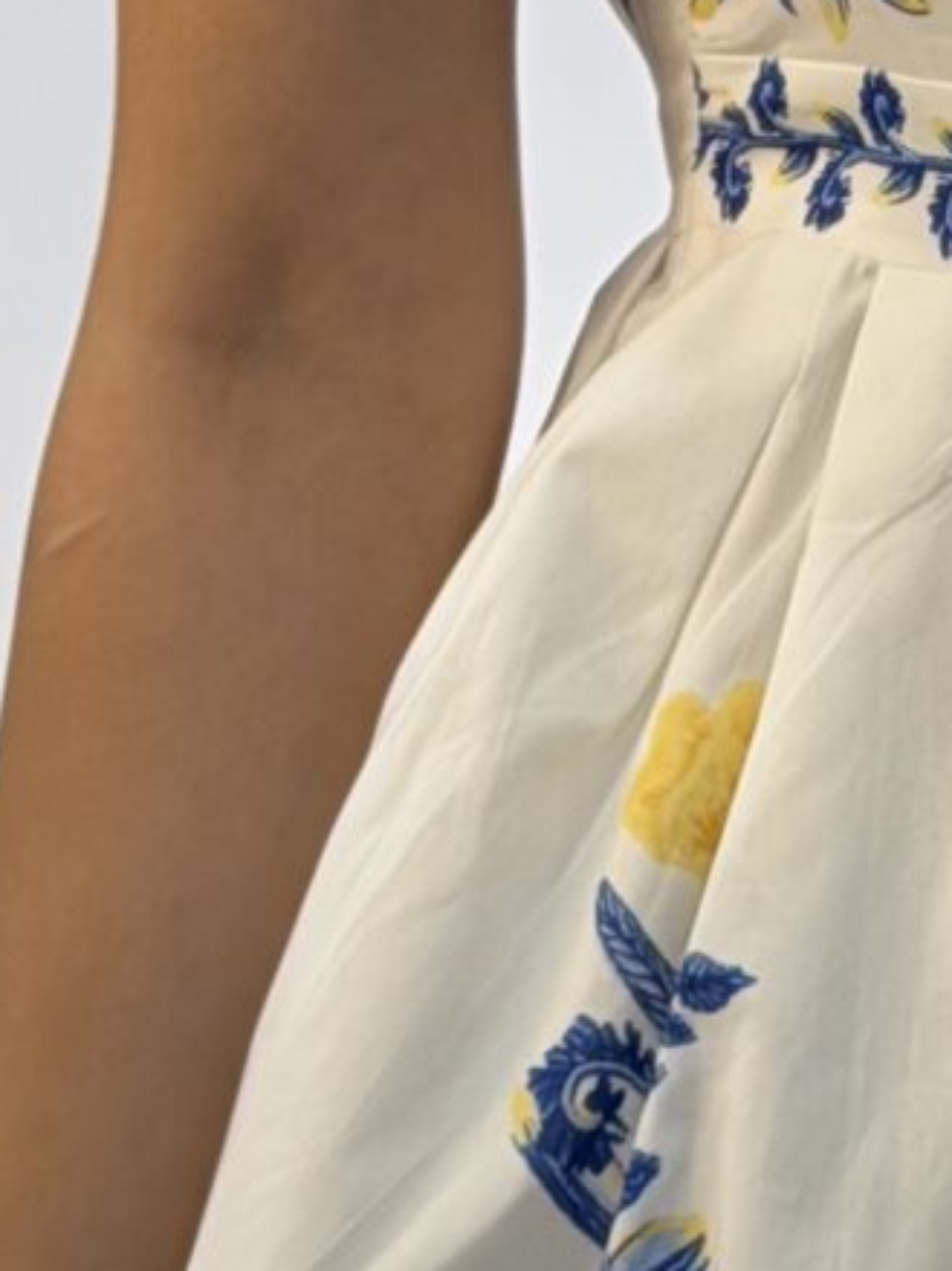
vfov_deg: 7.0
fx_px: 10272
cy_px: -17
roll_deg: +1.6
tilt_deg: -21.8
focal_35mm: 280
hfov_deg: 5.3
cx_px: 1238
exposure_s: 1/169
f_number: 1.78
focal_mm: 6.76
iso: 64
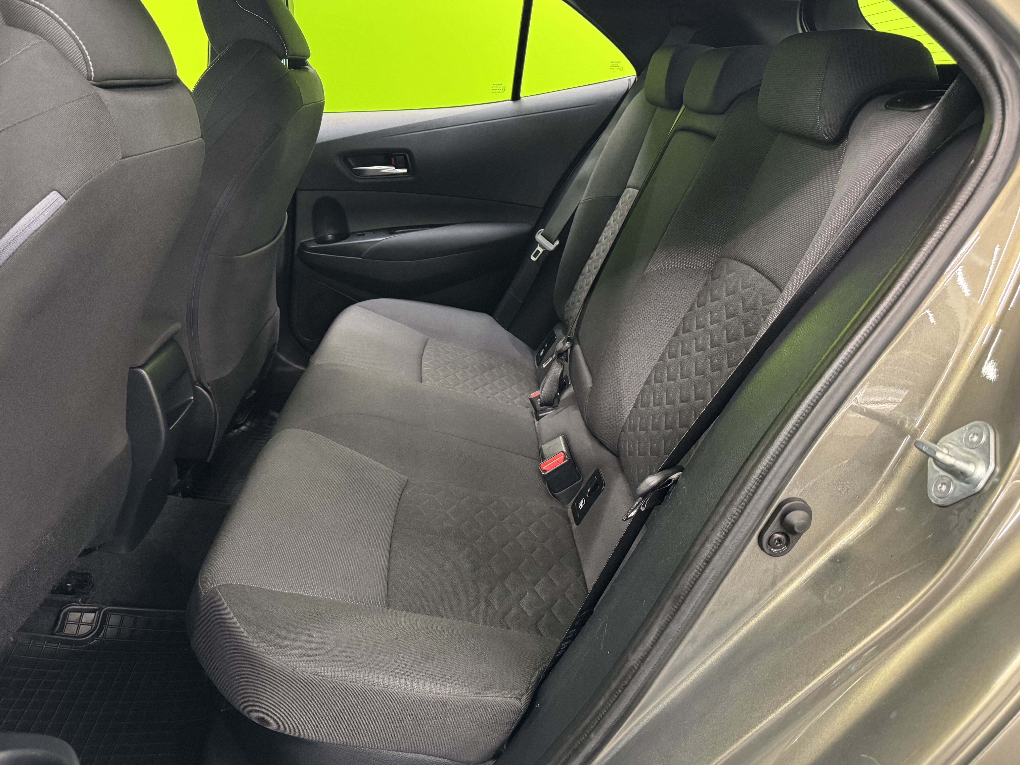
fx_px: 796
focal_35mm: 27
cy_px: 349
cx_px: 486
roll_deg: -0.3
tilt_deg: -18.6
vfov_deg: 51.3
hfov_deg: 65.3
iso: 640
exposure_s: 1/33
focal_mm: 6.76
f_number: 1.78
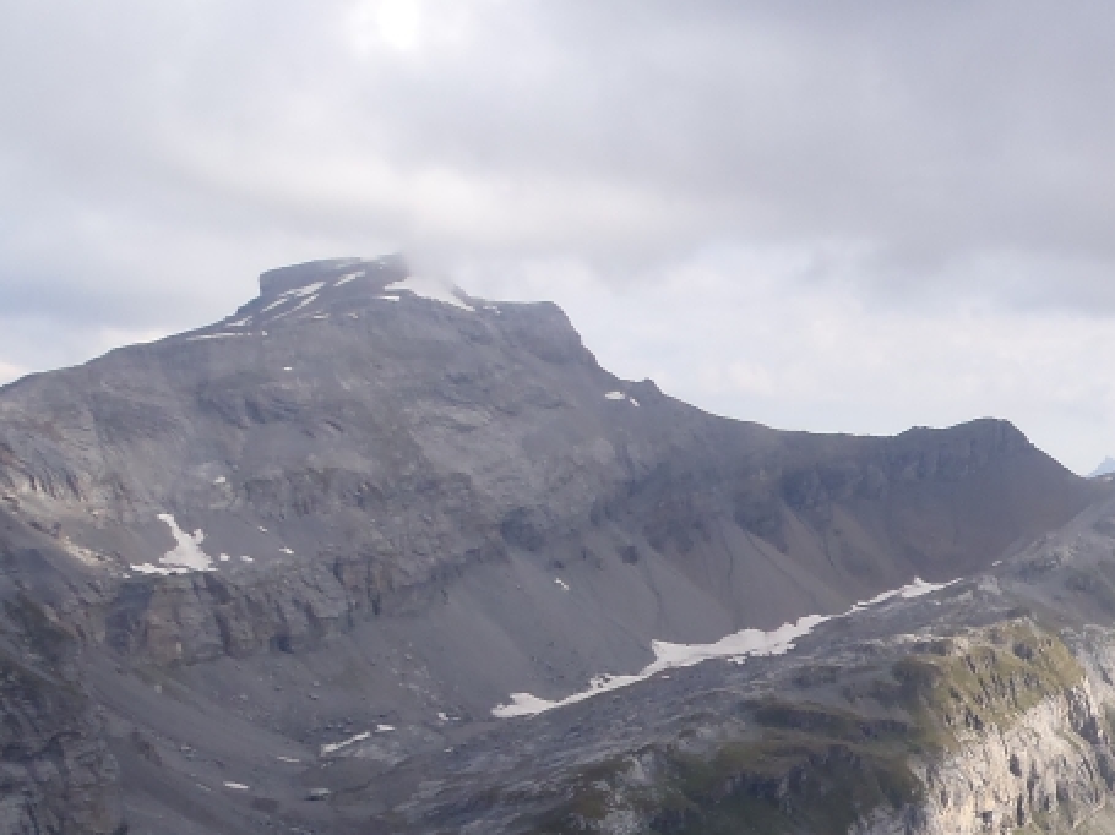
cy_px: 784
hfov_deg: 27.9
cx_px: 1078
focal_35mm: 66
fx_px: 2125
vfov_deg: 21.6
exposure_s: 1/400
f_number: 4.5
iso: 80
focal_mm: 5
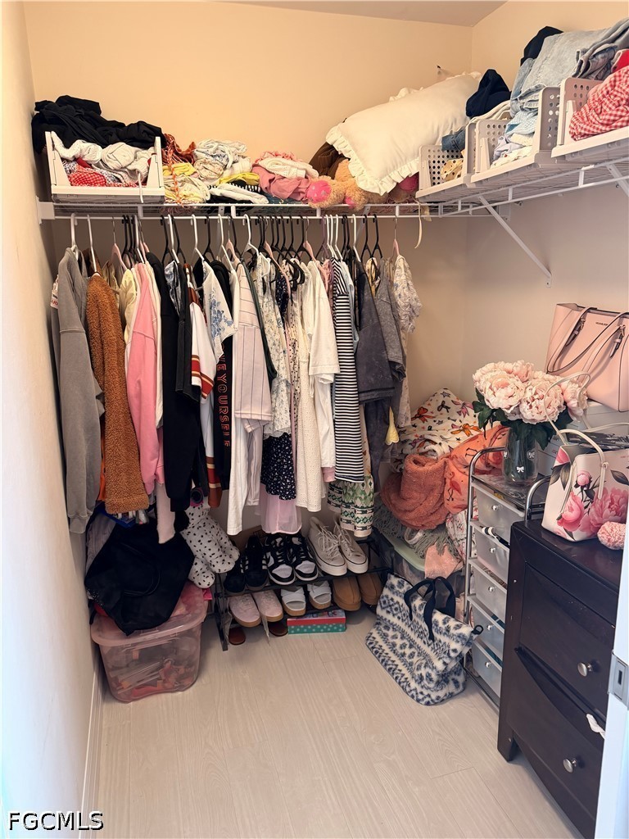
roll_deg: +1.6
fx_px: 581
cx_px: 314
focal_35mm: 24
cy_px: 420
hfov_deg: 56.8
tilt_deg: -14.8
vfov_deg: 71.6
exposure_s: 1/60
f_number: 1.78
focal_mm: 6.76
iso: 200
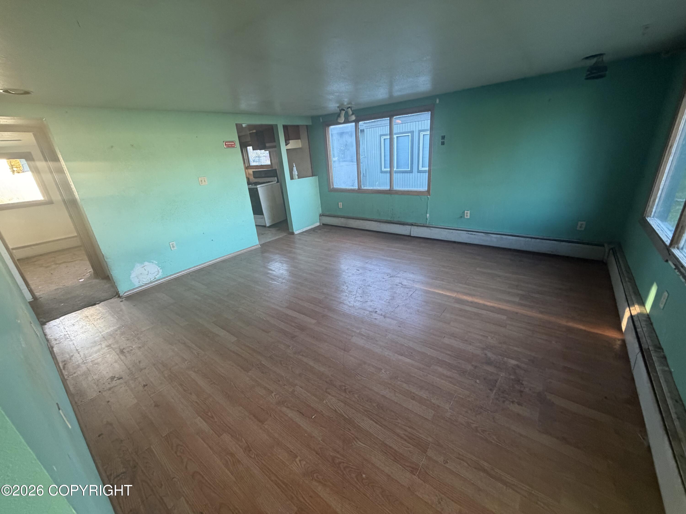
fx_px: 277
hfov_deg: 102.1
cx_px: 343
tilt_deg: -21.7
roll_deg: +4.6
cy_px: 257
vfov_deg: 85.7
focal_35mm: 14
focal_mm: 2.22
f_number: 2.2
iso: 320
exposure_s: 1/91
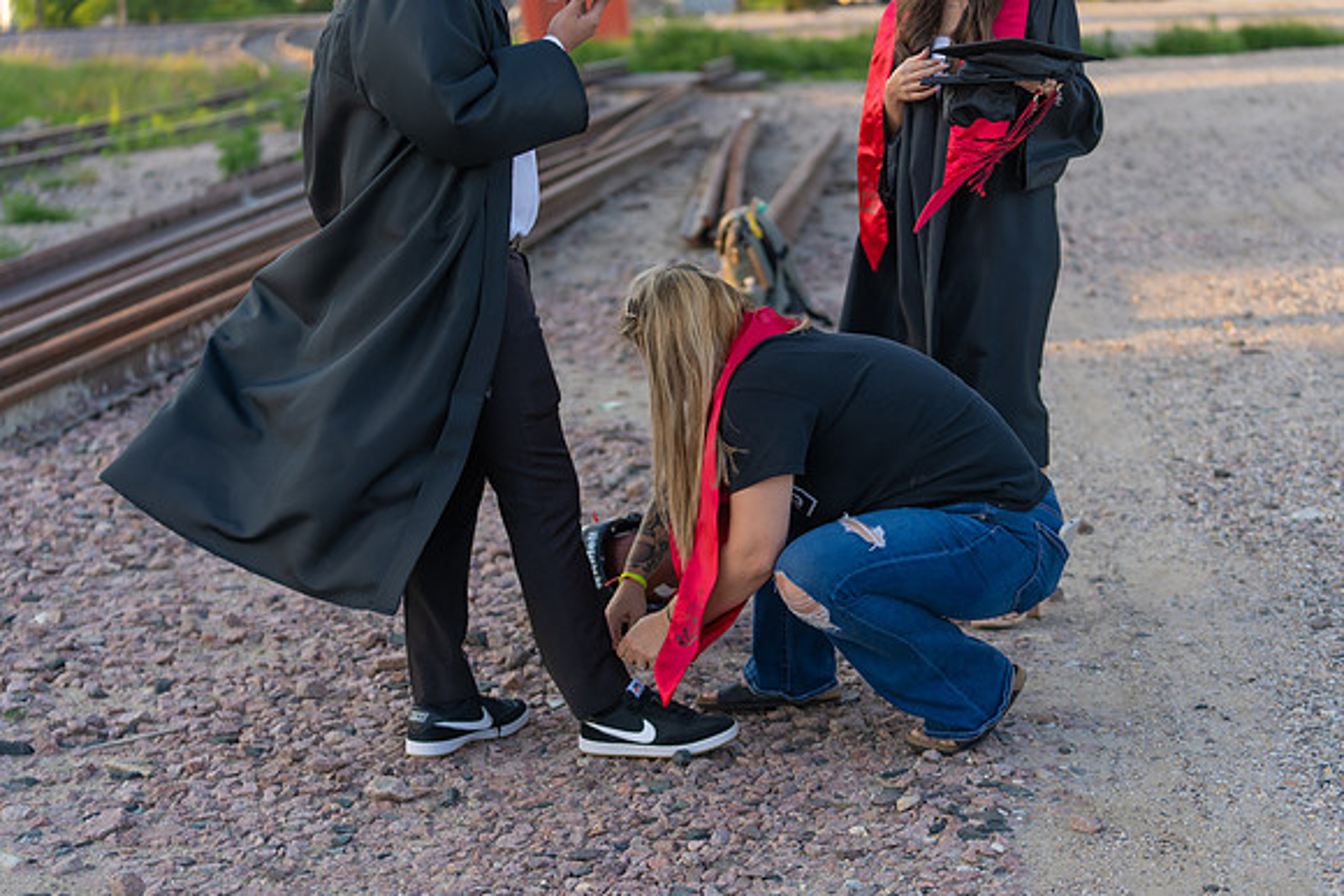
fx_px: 2803
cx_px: 672
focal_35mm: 75
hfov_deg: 27.0
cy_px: 448
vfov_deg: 18.2
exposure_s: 1/320
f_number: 2.8
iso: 160
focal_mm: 70
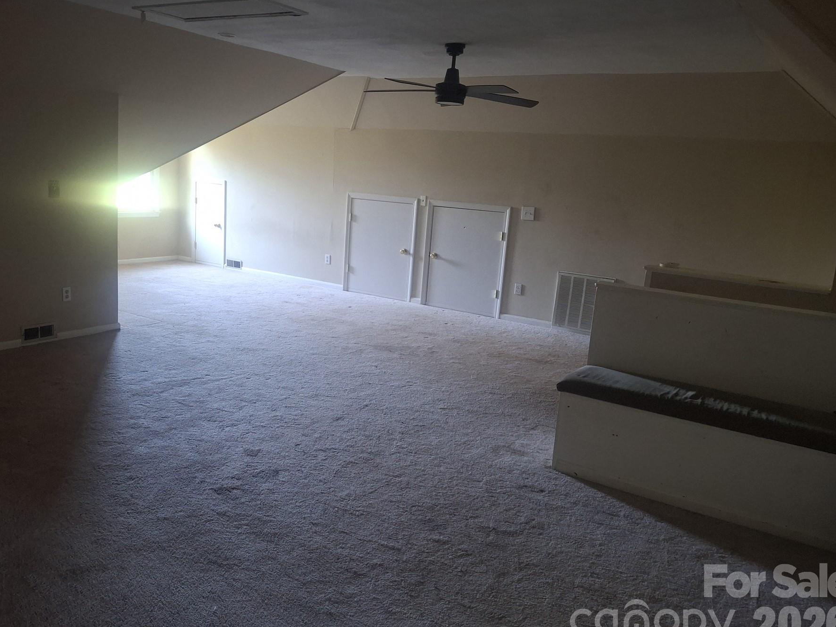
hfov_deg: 61.5
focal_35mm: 29
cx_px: 370
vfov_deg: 48.2
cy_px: 294
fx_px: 700
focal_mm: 4.69
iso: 400
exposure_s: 1/25
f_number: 1.8
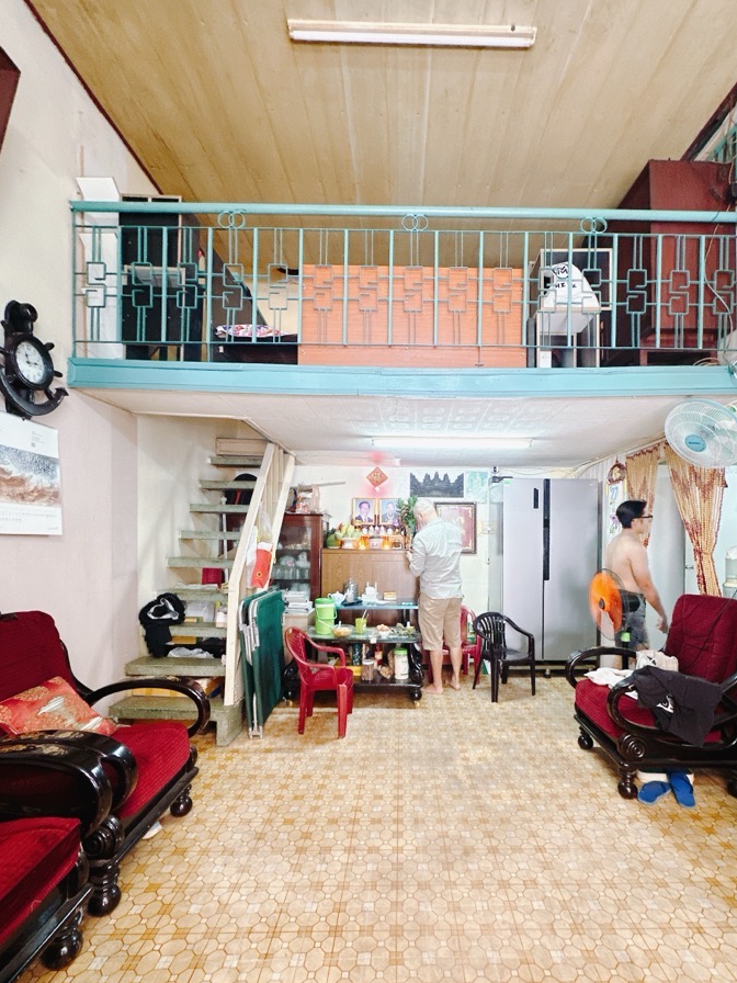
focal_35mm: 16
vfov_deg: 94.1
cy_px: 547
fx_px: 454
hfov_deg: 77.8
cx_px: 411
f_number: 2.2
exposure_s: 1/50
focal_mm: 2.22
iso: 1000
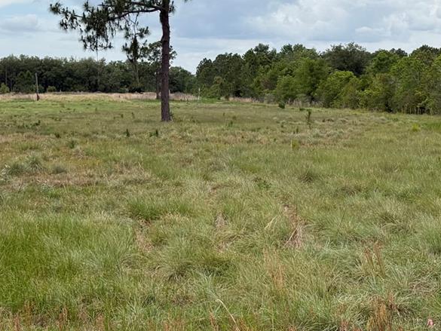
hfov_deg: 23.3
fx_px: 1070
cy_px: 132
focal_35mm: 84
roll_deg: -0.6
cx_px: 228
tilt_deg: -1.9
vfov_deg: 17.6
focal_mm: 6.76
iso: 64
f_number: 1.78
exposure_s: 1/5208
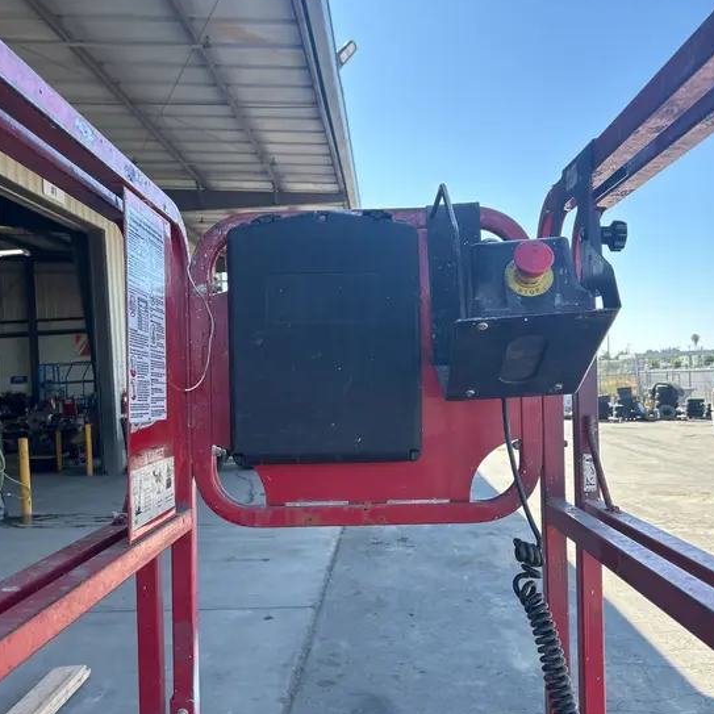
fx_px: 723
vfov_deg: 52.5
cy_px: 379
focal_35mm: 31
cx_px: 358
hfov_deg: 52.5
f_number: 1.5
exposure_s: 1/1089
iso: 50
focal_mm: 5.7
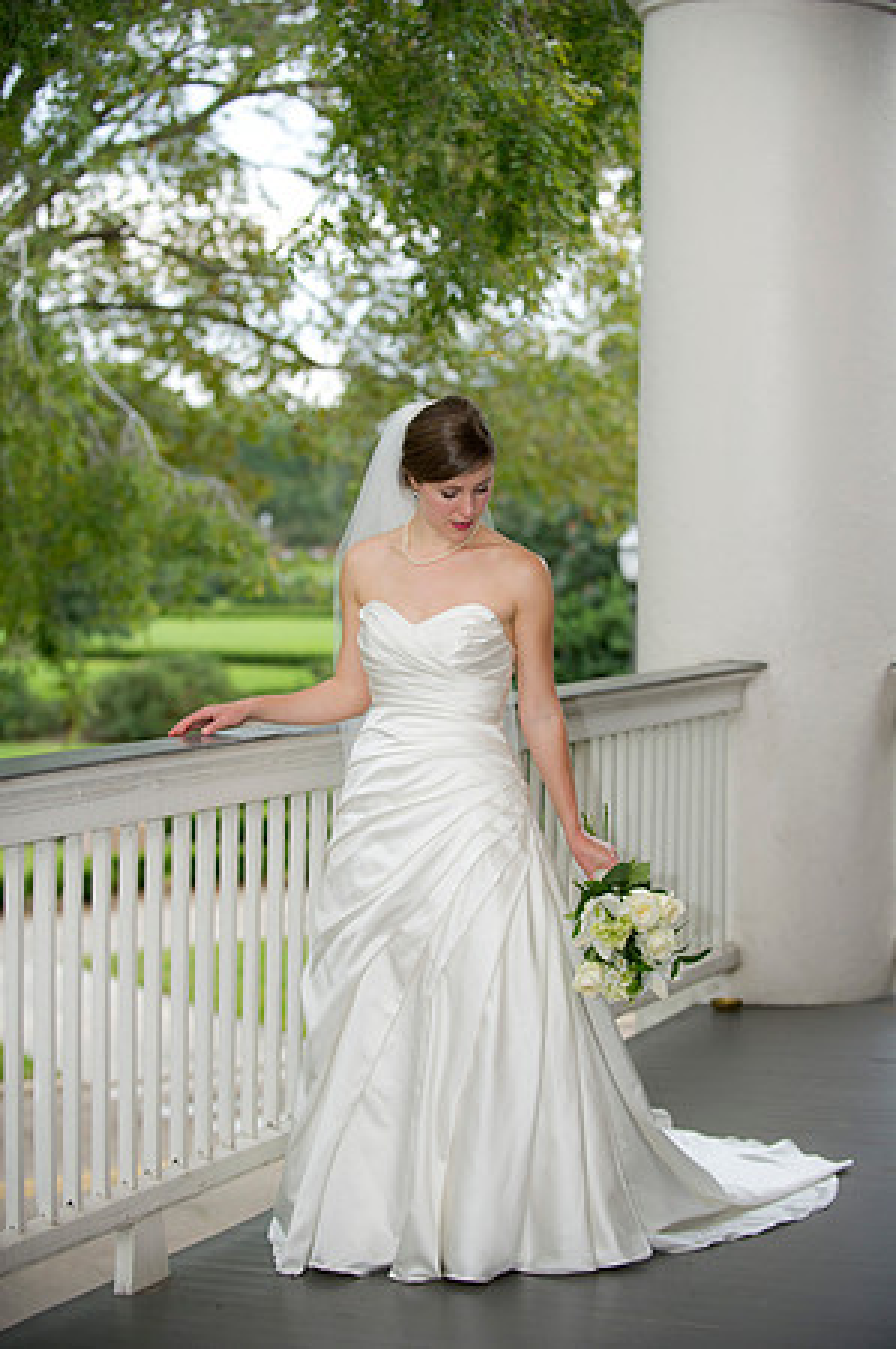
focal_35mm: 78
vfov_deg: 26.0
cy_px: 674
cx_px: 448
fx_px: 2919
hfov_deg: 17.5
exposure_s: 1/160
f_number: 2.8
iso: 250
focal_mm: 78
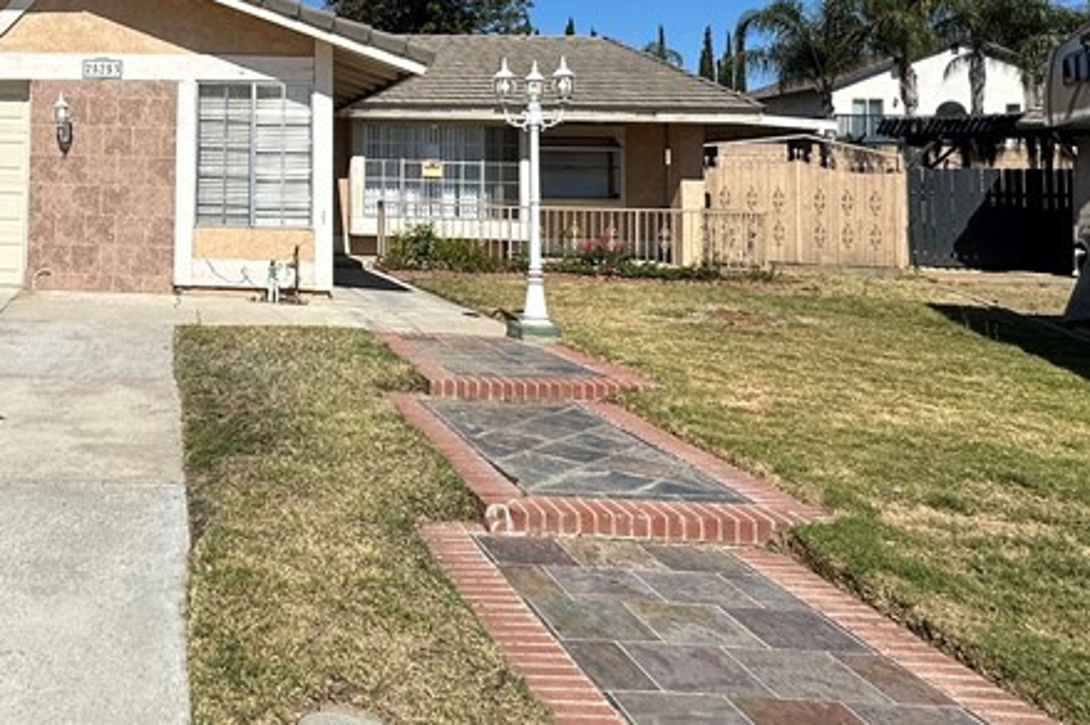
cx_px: 107
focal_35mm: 34
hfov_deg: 49.6
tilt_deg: +3.2
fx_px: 1029
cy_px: 129
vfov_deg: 37.2
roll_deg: -1.5
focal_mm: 2.22
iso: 50
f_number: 2.2
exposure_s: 1/4651
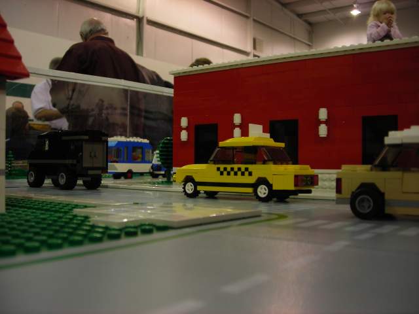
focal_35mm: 38
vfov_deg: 37.7
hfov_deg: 49.0
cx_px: 210
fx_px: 460
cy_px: 157
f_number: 3.2
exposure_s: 1/10.7
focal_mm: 6.3
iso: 50
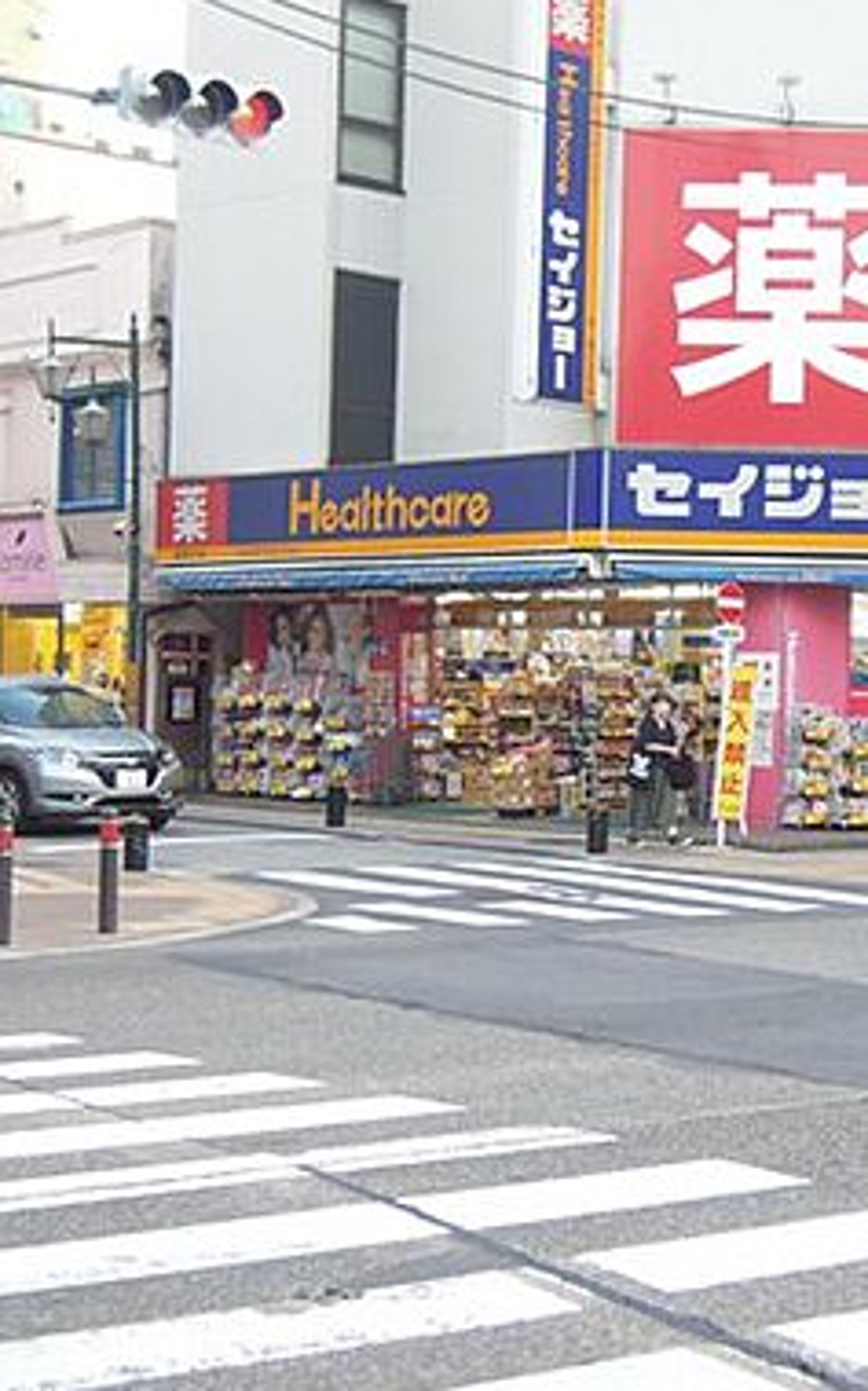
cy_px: 630
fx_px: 2540
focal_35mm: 67
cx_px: 743
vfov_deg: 30.6
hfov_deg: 19.1
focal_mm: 7.2
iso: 160
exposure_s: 1/80
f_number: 2.6
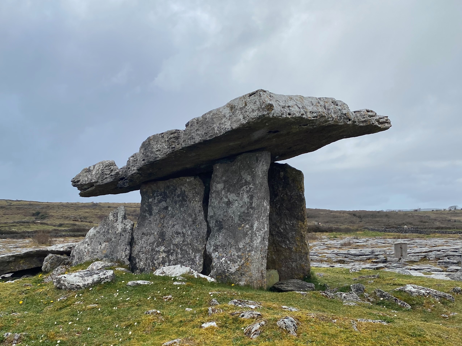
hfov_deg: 45.5
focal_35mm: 41
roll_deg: +0.7
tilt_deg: -3.9
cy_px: 252
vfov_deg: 34.5
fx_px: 547
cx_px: 185
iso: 32
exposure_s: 1/1927
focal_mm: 4.25
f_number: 1.8
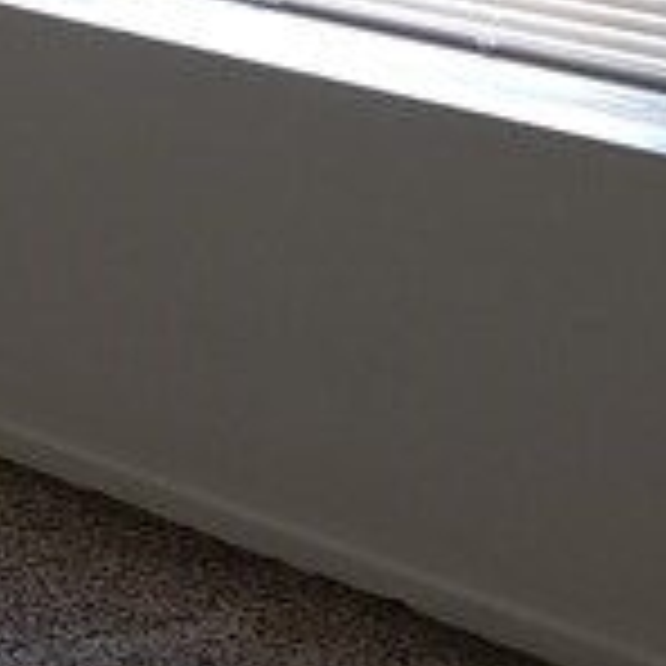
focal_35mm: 159
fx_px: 3461
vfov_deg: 10.7
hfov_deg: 10.0
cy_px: -274
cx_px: -760
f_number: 2.4
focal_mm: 4.3
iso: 125
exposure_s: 1/60
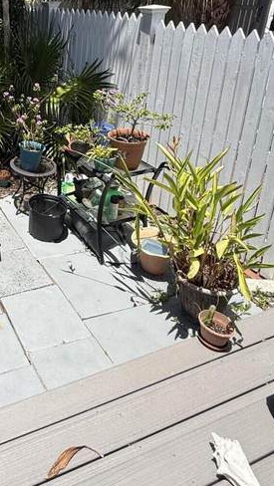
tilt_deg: -17.0
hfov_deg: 33.1
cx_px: -42
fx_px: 387
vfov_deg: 60.0
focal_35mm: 30
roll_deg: +1.8
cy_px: 109
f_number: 2.2
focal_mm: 2.22
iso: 50
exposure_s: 1/1211
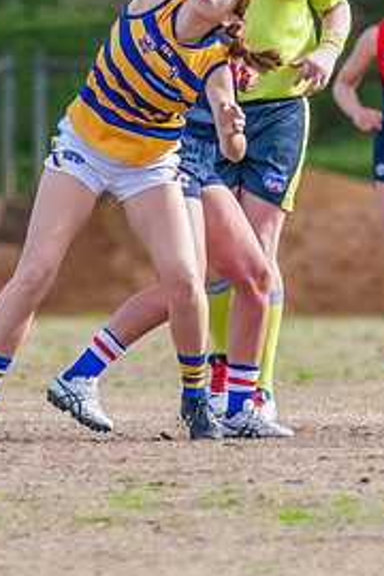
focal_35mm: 1858
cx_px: 251
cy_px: 29
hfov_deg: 0.7
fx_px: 29726
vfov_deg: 1.1
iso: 1400
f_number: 6.3
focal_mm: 600
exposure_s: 1/1600
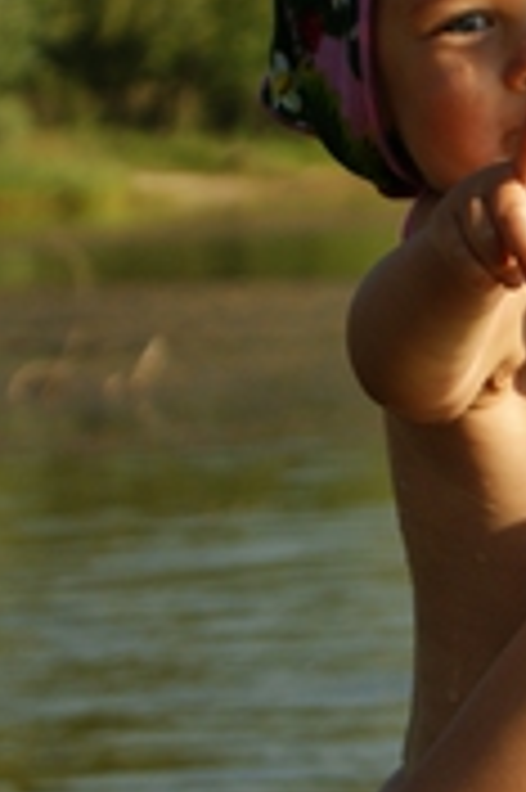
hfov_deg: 6.4
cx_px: 665
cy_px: 306
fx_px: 4639
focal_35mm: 211
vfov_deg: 9.7
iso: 100
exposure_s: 1/640
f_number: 5.6
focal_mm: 55
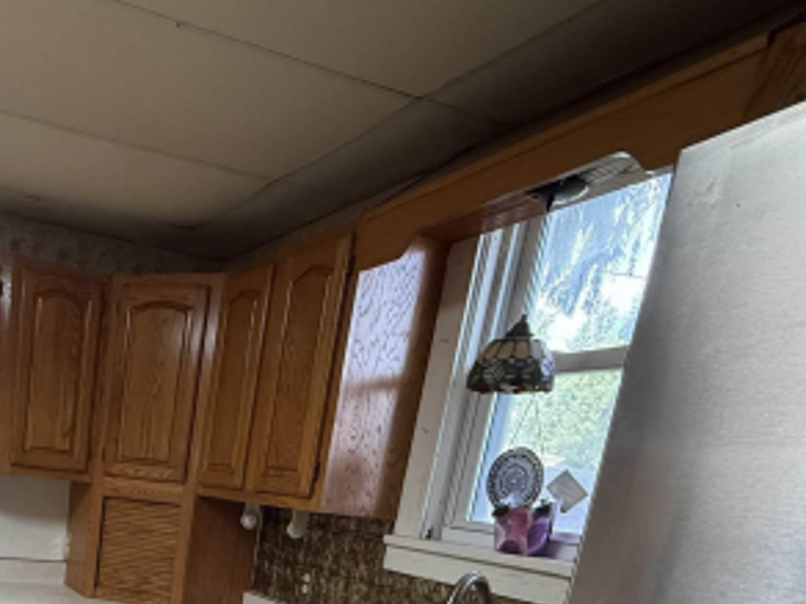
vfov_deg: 37.1
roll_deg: -6.7
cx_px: 106
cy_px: 665
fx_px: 745
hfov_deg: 51.3
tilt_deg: -14.6
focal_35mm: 32
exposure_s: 1/120
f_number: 2.2
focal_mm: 2.22
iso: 320
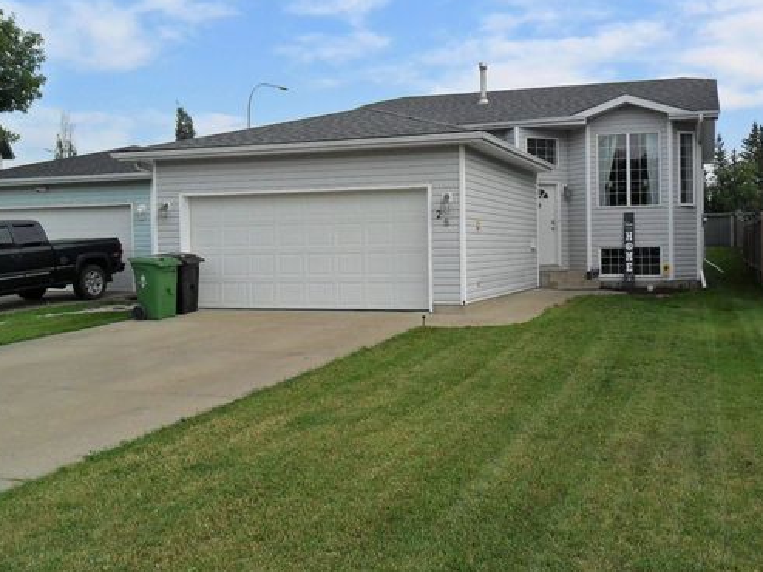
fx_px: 771
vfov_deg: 40.6
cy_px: 258
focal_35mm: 35
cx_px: 459
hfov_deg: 52.3
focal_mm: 4.9
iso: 100
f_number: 3.5
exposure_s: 1/750
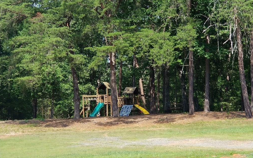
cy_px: 90
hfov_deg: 36.3
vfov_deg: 23.1
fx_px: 386
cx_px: 128
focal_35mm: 56
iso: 25
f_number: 2.4
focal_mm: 6
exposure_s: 1/392
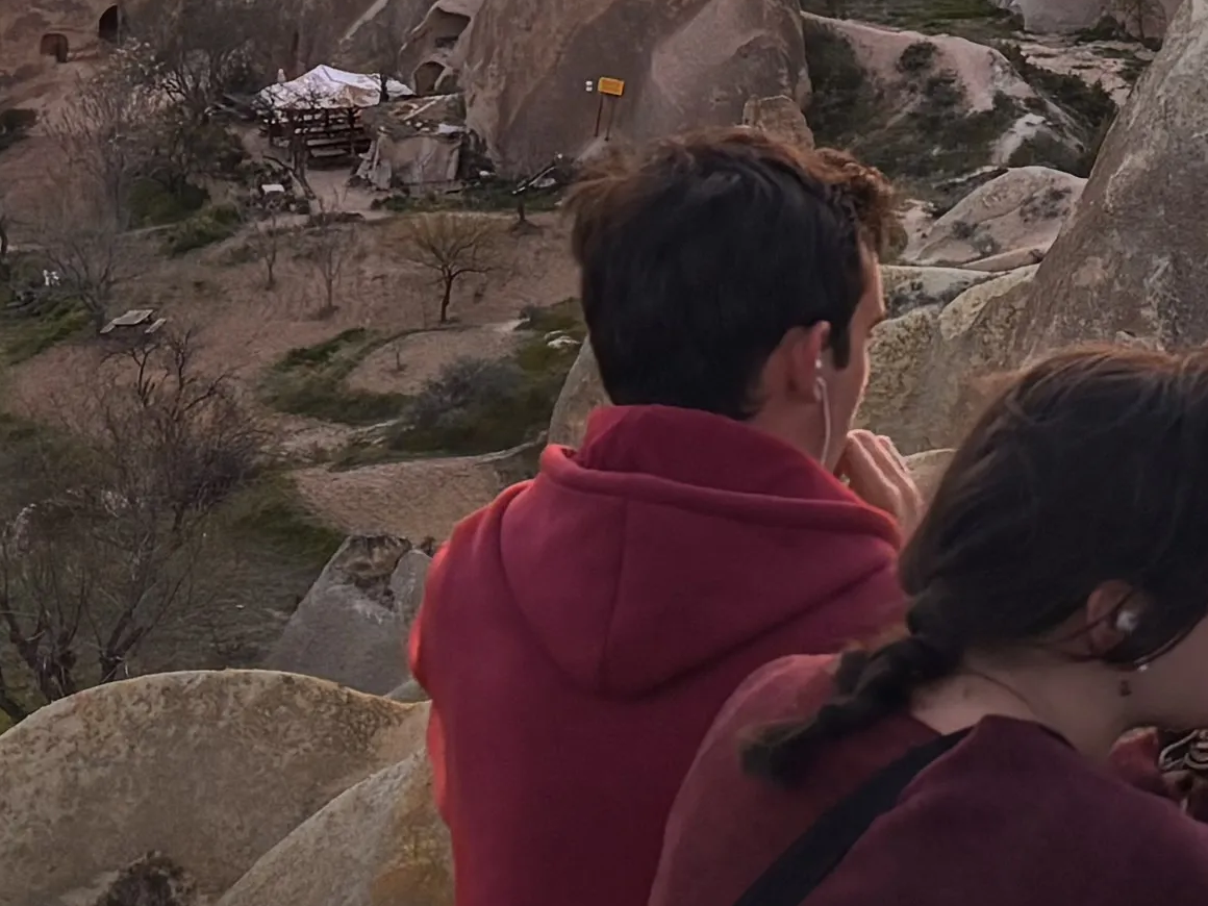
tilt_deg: -15.5
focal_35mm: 128
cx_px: 1824
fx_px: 4467
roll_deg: -3.4
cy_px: 284
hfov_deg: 14.4
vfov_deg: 11.6
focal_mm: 5.96
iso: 50
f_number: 1.6
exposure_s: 1/1115
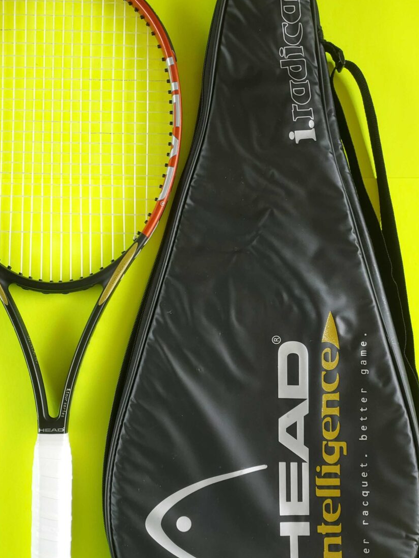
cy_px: 311
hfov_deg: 37.6
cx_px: 175
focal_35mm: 38
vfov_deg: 48.9
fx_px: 613
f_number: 1.5
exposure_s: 1/6
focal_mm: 4.3
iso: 50
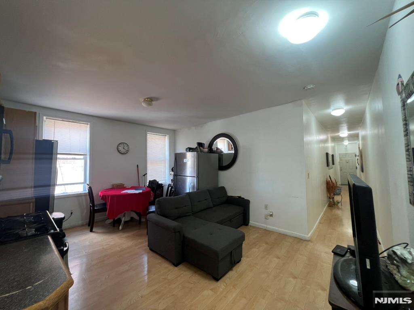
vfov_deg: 89.9
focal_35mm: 13
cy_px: 155
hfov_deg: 106.2
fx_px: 155
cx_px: 207
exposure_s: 1/60
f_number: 1.8
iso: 125
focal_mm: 1.57
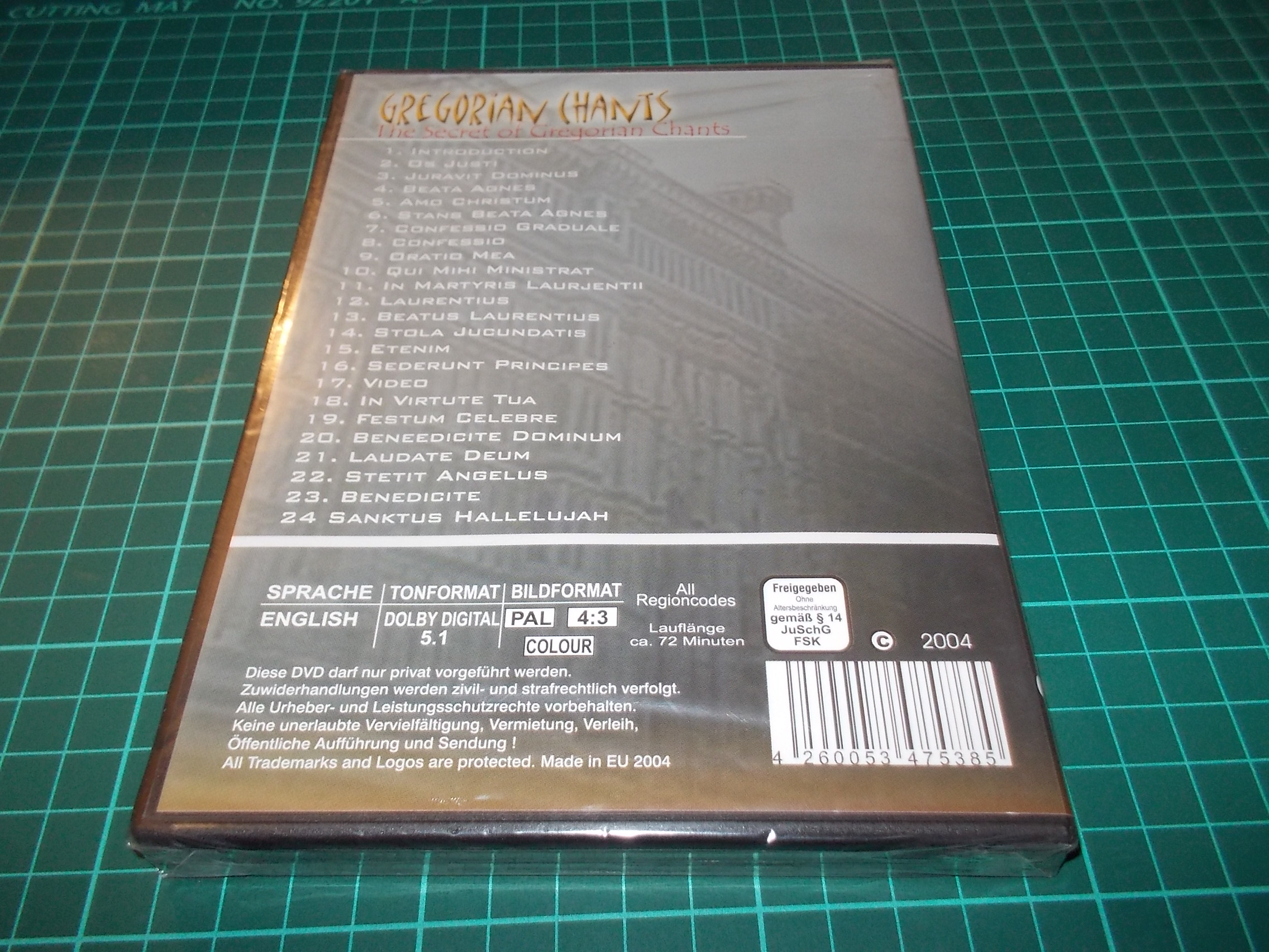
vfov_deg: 48.2
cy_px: 476
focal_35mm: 29
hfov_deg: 61.7
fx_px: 1063
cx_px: 634
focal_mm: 4.1
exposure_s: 1/30
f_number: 3.3
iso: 200
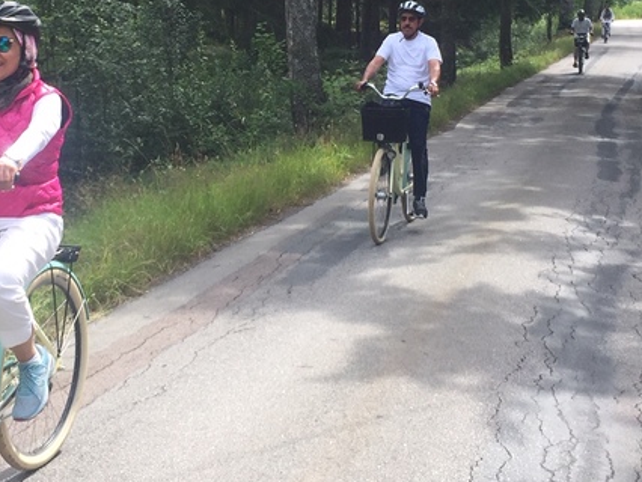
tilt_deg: -6.7
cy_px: 102
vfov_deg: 21.4
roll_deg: -1.2
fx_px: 1262
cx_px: 270
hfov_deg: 28.5
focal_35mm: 68
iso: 32
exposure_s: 1/682
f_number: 2.2
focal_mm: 4.15
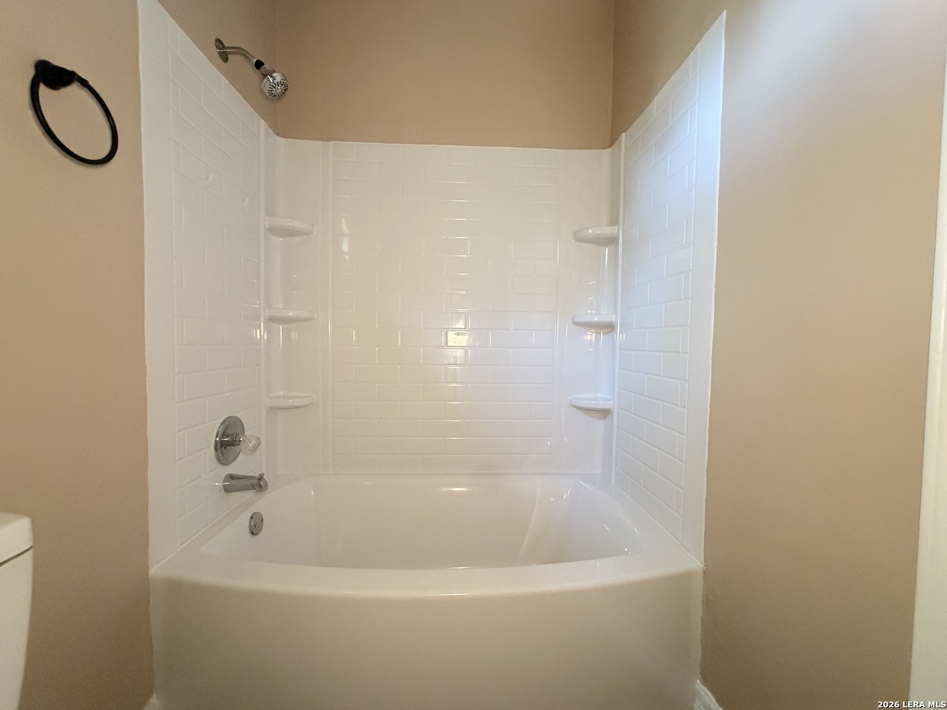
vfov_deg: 85.7
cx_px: 474
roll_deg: -1.5
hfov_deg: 102.1
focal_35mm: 14
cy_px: 355
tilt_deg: -2.0
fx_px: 383
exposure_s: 1/60
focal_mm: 2.22
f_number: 2.2
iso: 500
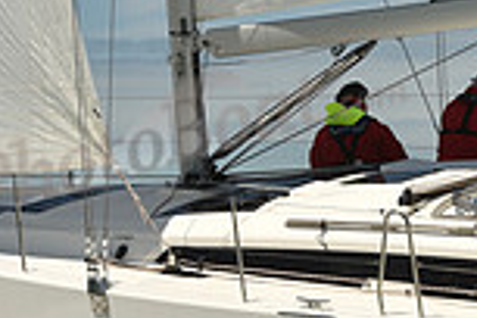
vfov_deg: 5.2
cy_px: 254
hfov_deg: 7.7
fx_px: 3511
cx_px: 571
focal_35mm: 265
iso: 320
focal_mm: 70
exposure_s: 1/800
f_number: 14
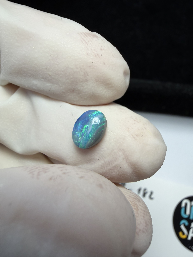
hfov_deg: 53.1
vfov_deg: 67.3
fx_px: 193
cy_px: 128
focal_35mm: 26
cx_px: 96
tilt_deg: -68.3
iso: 32
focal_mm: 2.22
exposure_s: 1/100
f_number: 2.2
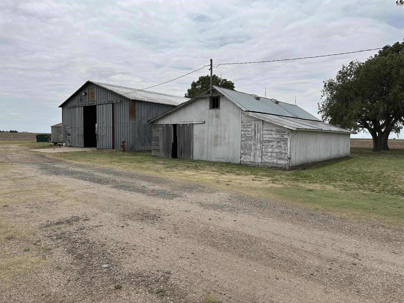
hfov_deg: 71.6
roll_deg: -1.8
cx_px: 202
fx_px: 280
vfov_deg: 56.8
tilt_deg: -2.8
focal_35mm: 24
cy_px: 152
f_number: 1.78
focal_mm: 6.86
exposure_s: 1/9709
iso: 80
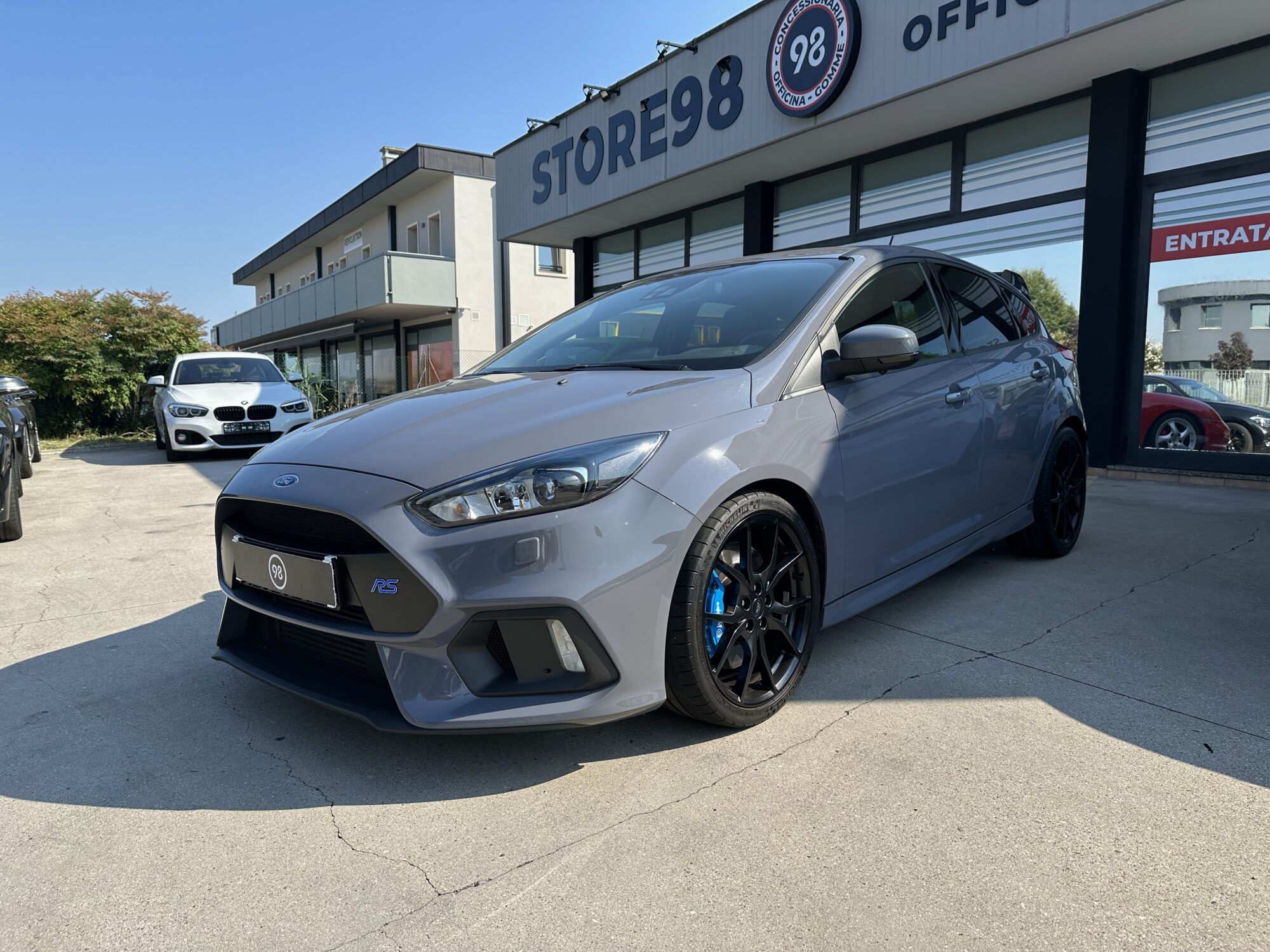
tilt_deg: -4.7
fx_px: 881
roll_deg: -0.2
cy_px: 476
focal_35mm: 24
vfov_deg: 56.8
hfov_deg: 71.6
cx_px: 635
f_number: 1.78
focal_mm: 6.86
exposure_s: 1/2591
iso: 80
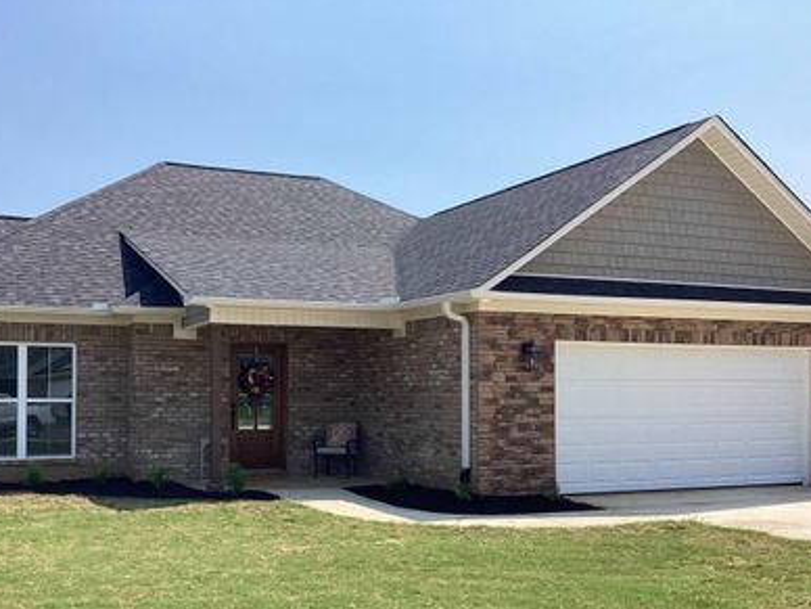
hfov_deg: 46.5
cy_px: 382
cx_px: 324
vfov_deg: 35.8
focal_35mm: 40
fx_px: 937
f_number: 2.4
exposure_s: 1/1381
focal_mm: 3.3
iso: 25
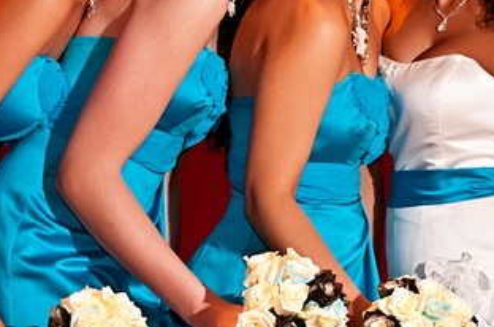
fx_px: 1781
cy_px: 126
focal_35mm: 130
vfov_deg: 10.5
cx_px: 439
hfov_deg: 15.6
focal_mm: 30
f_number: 3.5
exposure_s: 1/125
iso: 640
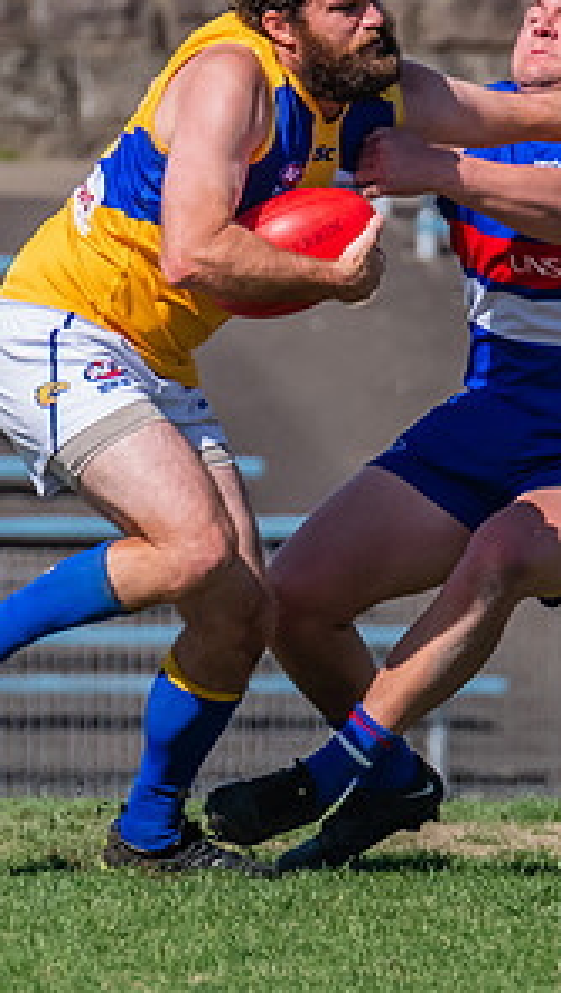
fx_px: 45277
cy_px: 471
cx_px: 437
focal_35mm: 1716
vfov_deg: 1.3
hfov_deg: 0.7
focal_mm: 420
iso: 800
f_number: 9
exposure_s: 1/1600
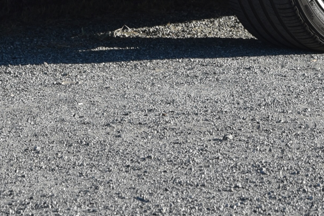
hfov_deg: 3.2
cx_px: 337
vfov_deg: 2.1
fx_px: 5769
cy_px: -252
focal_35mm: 641
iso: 200
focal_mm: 130
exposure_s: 1/400
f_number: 10
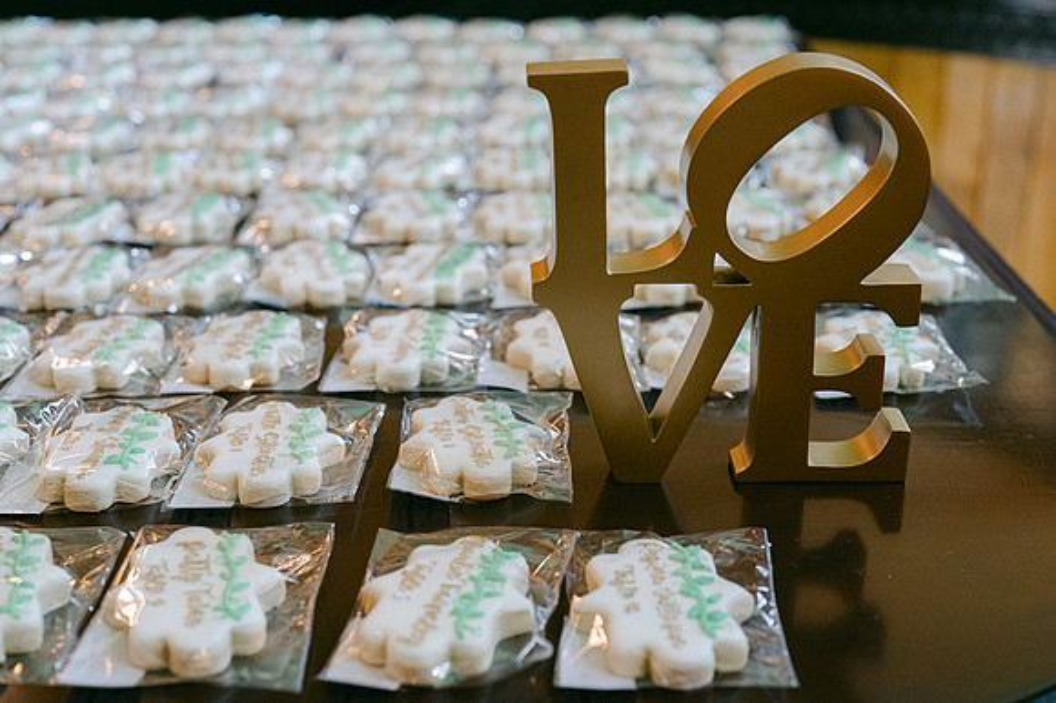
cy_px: 352
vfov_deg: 27.0
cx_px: 528
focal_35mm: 50
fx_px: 1466
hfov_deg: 39.6
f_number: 4
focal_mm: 50
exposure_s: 1/125
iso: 4000
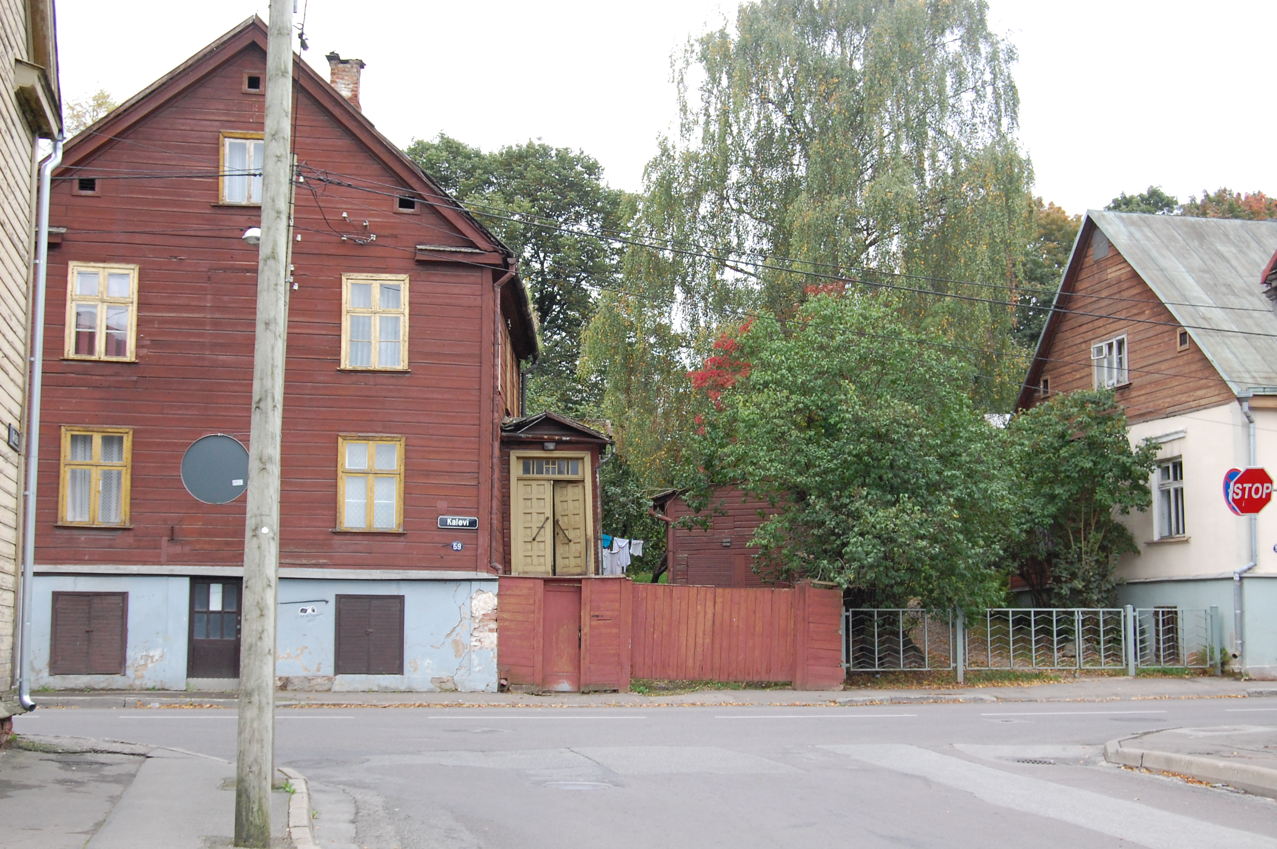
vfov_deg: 26.4
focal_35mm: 51
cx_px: 638
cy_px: 424
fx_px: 1807
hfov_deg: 38.9
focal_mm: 34
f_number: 9
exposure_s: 1/125
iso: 800
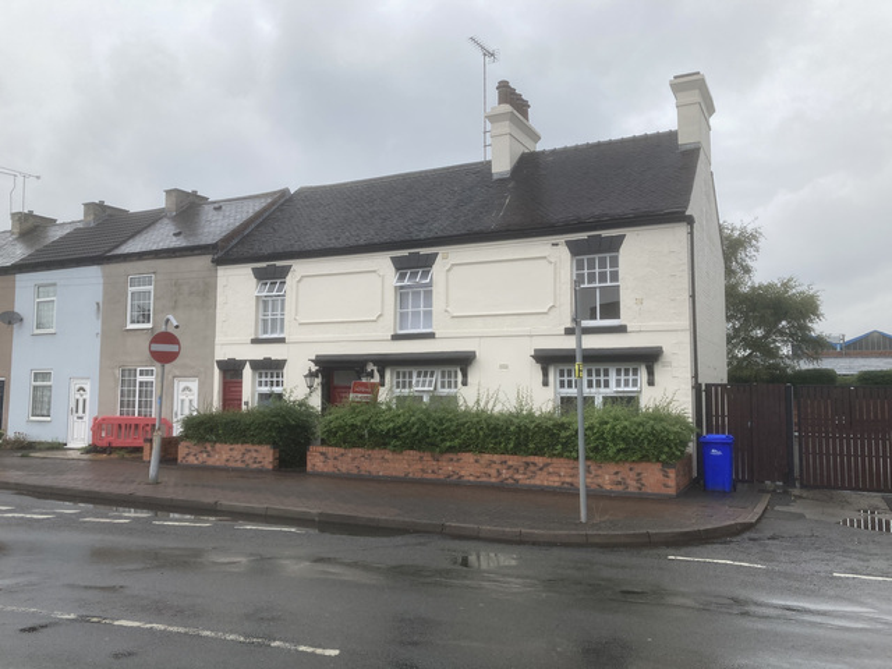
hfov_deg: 63.4
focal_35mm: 28
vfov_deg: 49.7
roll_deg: -0.3
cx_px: 446
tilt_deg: +5.3
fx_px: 722
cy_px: 334
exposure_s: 1/1021
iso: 20
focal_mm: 3.99
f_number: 1.8
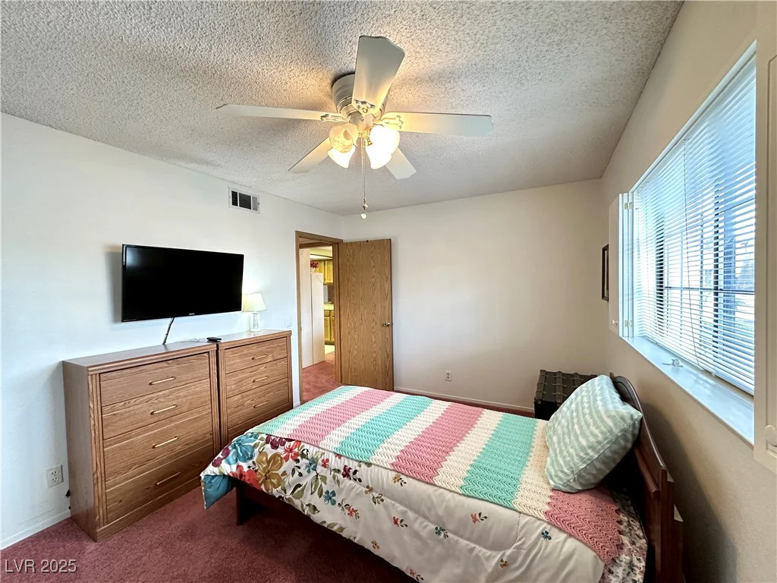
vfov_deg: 85.7
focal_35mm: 14
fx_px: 314
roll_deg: +1.1
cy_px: 292
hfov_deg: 102.1
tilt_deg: -0.8
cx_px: 388
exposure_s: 1/60
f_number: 2.2
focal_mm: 2.22
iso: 320
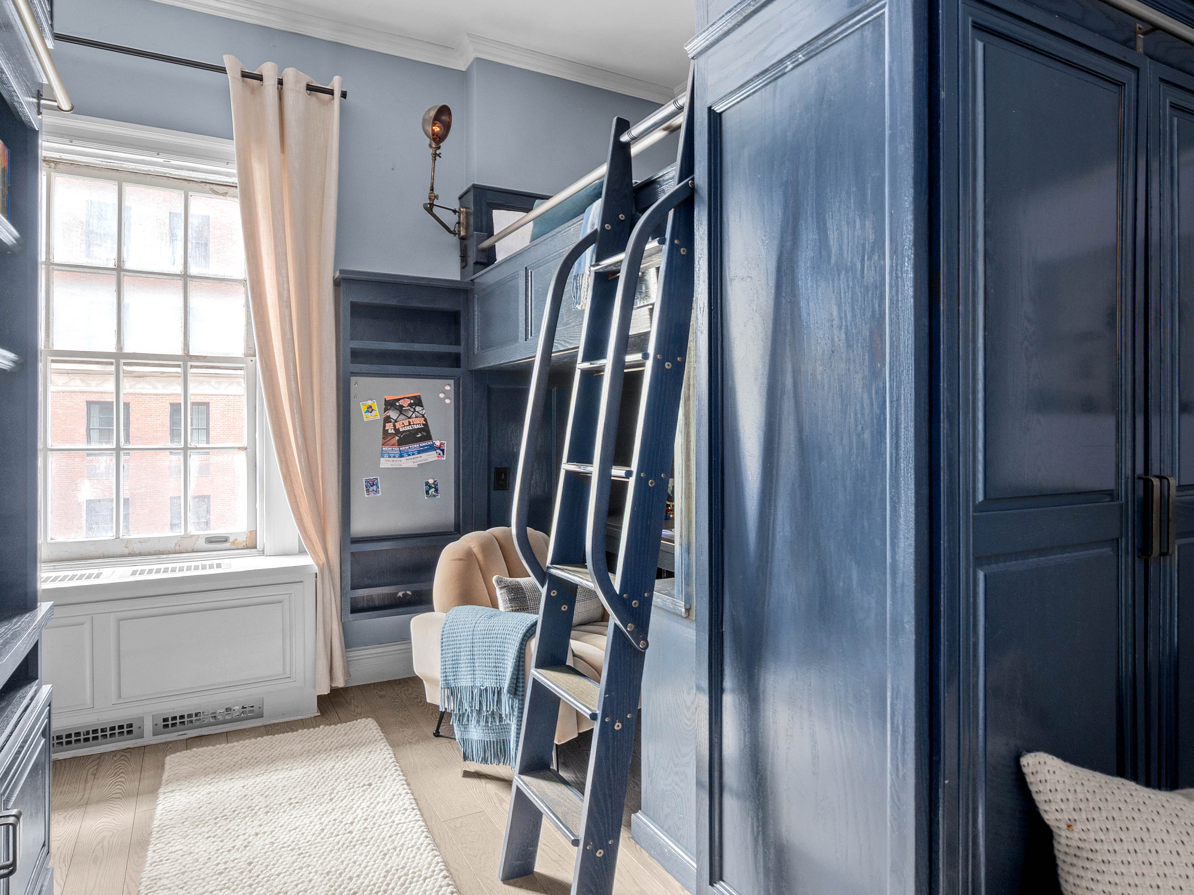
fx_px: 690
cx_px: 647
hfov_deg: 81.6
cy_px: 424
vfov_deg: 65.9
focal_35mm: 20
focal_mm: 14
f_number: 11
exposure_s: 6
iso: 250
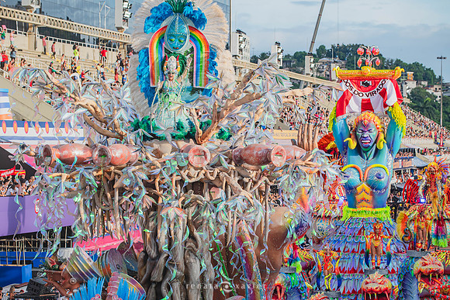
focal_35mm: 132
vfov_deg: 10.4
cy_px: 158
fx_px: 1654
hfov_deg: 15.5
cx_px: 207
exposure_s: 1/800
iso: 200
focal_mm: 120
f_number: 5.6
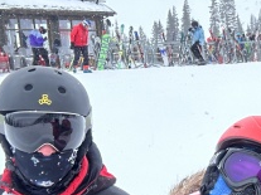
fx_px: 535
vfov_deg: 20.3
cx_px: 308
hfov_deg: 24.9
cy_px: 174
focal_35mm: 71
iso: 25
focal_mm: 2.69
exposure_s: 1/693
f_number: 1.9
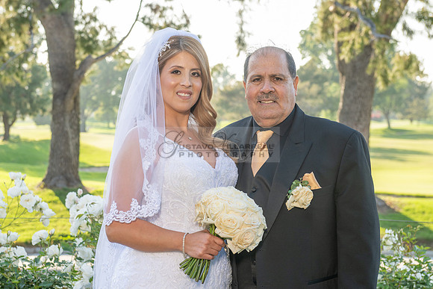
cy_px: 161
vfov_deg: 17.5
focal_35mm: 78
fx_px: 939
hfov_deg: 26.0
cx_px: 192
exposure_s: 1/160
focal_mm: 70
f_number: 6.3
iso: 200
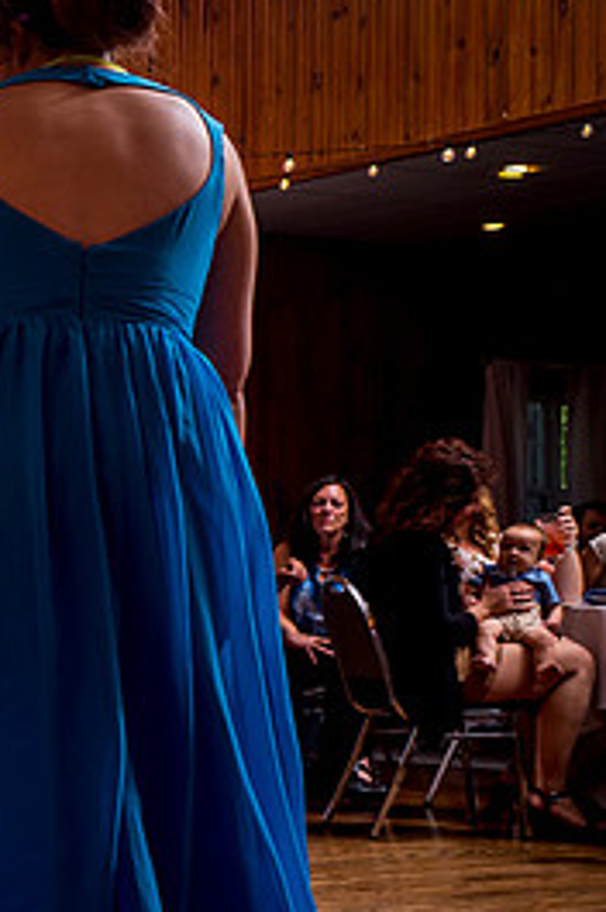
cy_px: 642
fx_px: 2101
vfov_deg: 24.3
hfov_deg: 13.3
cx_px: -720
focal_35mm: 83
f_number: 5.6
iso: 200
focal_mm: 28
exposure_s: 1/125
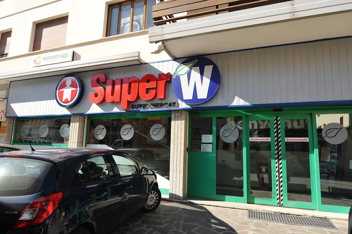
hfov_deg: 81.3
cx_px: 176
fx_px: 205
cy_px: 117
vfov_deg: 59.4
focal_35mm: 21
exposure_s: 1/800
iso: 200
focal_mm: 14
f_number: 4
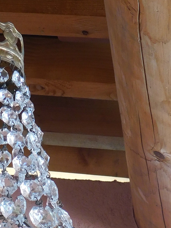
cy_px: 234
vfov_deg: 14.8
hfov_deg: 11.2
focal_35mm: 131
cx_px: 12
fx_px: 863
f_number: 3.6
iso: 125
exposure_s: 1/60
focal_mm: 7.1
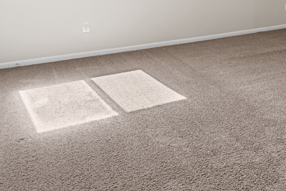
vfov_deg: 27.7
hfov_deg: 41.3
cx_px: 265
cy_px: -34
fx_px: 342
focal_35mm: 43
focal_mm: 17
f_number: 9
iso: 1250
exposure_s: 1/25
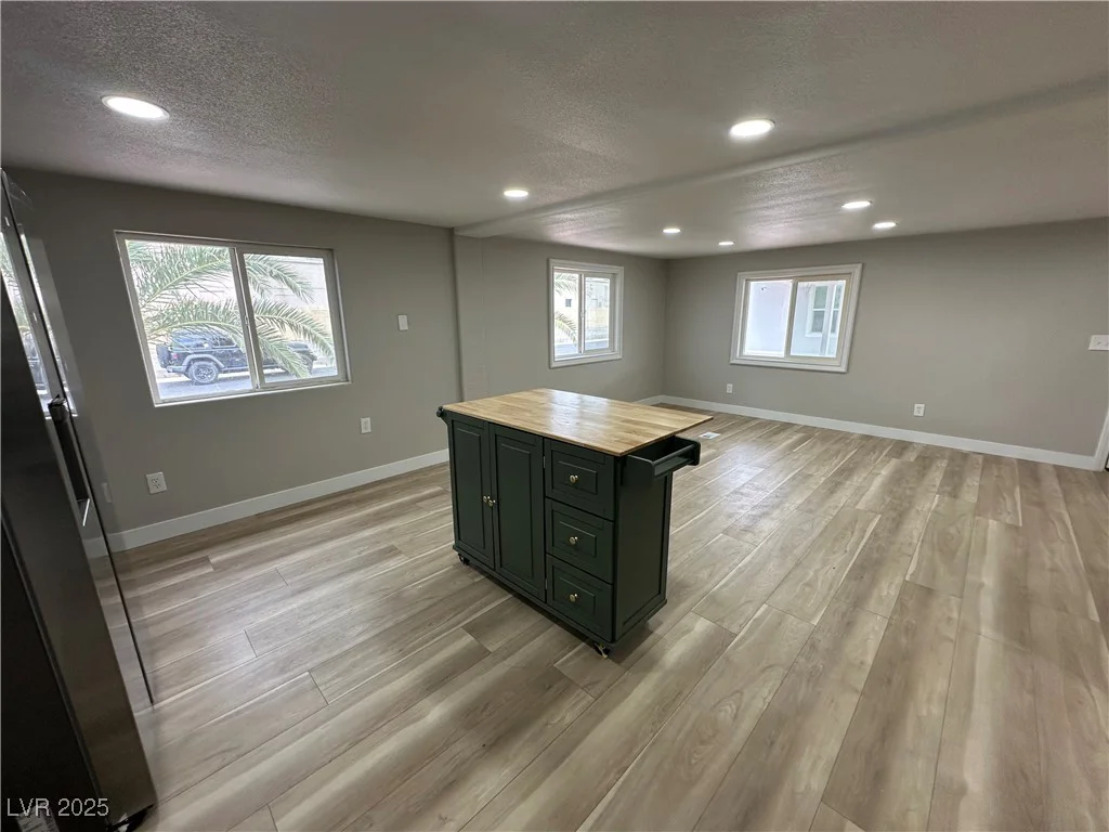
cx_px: 554
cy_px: 416
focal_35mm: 14
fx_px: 449
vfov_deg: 85.7
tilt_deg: -12.1
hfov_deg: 102.1
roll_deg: +0.1
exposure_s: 1/120
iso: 125
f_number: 2.2
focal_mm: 2.22
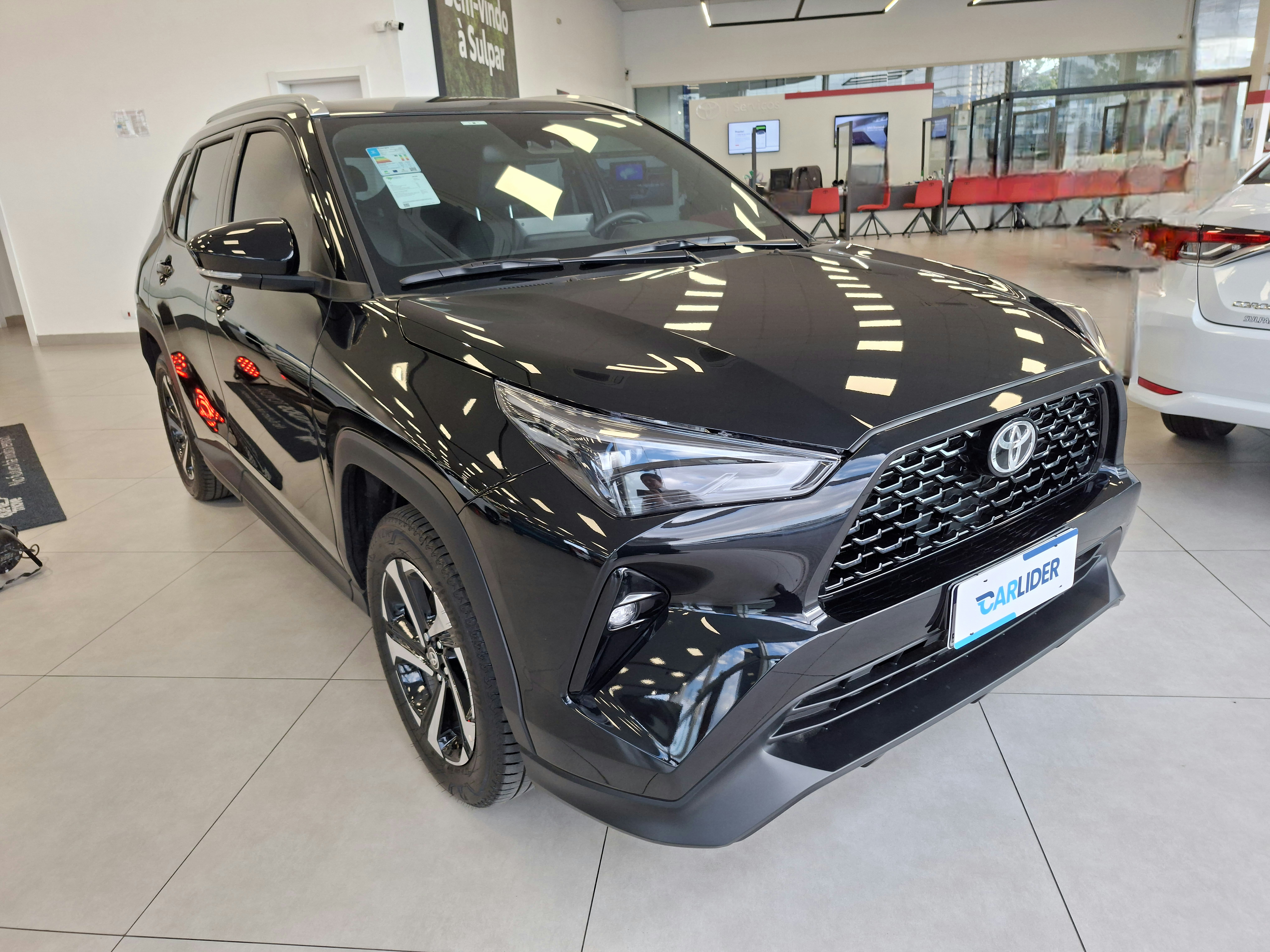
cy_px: 476
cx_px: 635
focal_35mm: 23
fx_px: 844
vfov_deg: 58.9
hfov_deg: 73.9
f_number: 1.8
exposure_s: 1/120
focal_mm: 5.54
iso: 80
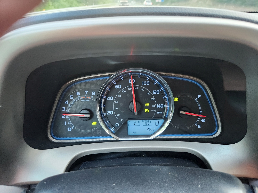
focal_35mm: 23
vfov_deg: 58.9
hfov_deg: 73.9
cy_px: 96
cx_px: 129
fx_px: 171
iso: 1000
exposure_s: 1/120
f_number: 1.8
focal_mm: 5.4
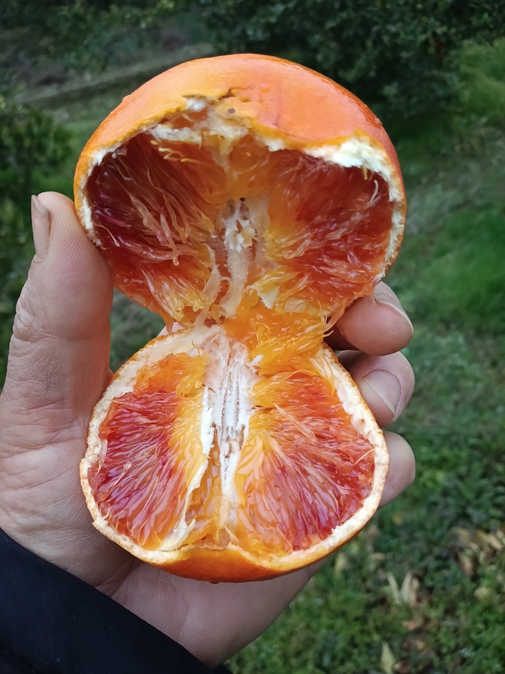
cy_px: 337
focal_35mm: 27
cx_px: 252
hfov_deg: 51.3
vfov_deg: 65.3
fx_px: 525
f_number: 1.8
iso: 856
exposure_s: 1/900
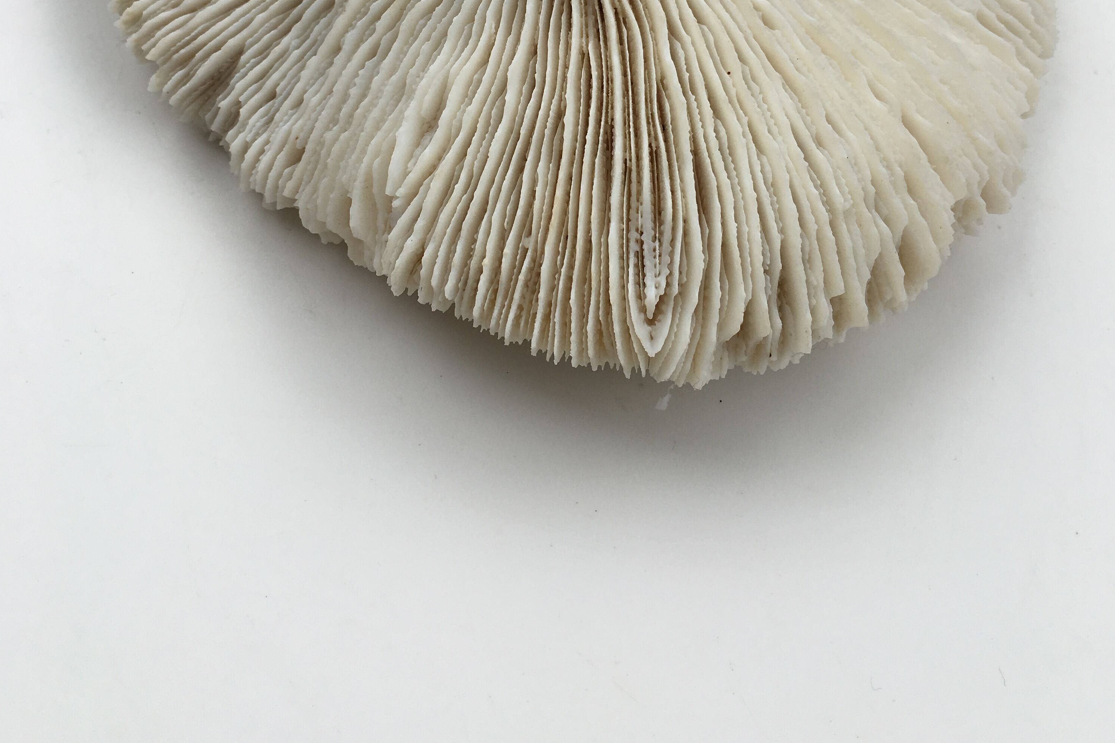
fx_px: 1270
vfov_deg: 31.2
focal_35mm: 41
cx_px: 552
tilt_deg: -62.5
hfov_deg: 47.4
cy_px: 79
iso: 25
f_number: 2.2
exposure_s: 1/769
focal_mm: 4.15
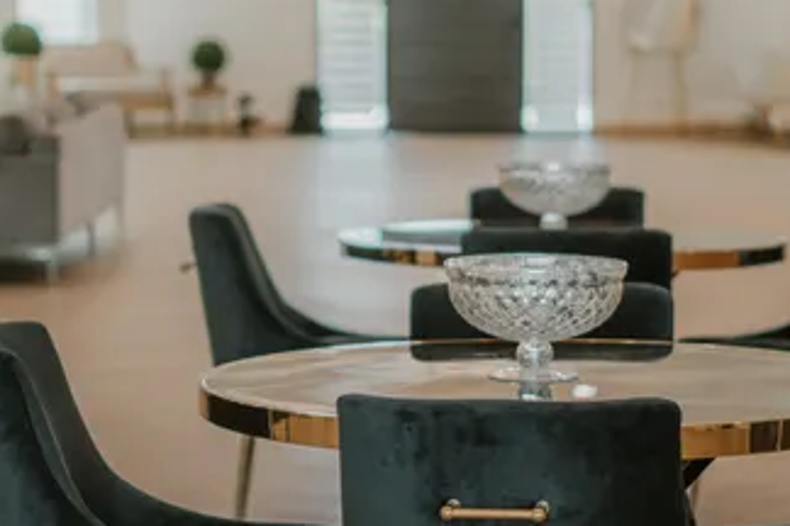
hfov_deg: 13.9
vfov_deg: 9.3
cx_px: 441
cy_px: 363
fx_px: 3248
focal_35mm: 148
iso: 250
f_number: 1.8
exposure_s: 1/400
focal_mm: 50
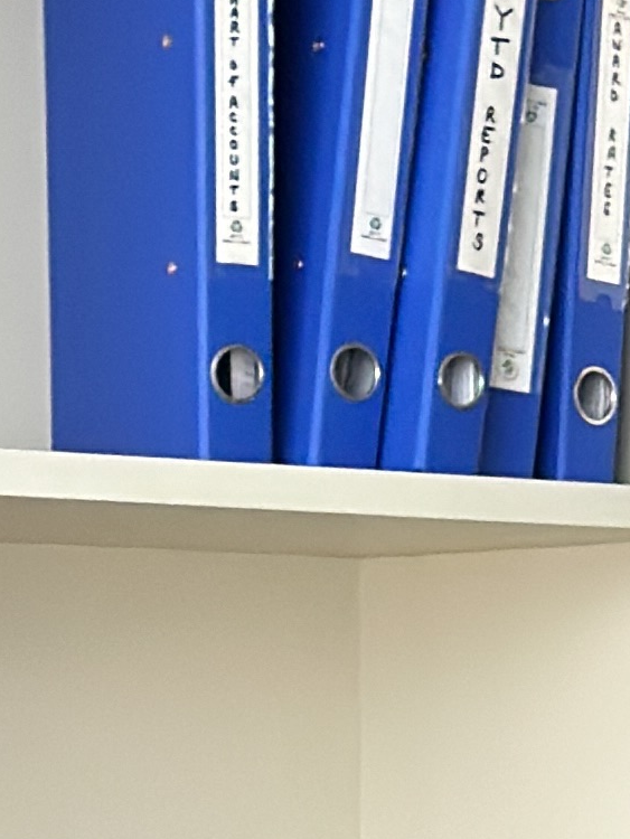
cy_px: 726
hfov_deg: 5.6
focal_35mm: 258
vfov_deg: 7.7
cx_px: 1454
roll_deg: +0.4
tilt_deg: +1.5
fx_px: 6257
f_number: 1.78
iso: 250
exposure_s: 1/60
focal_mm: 6.86
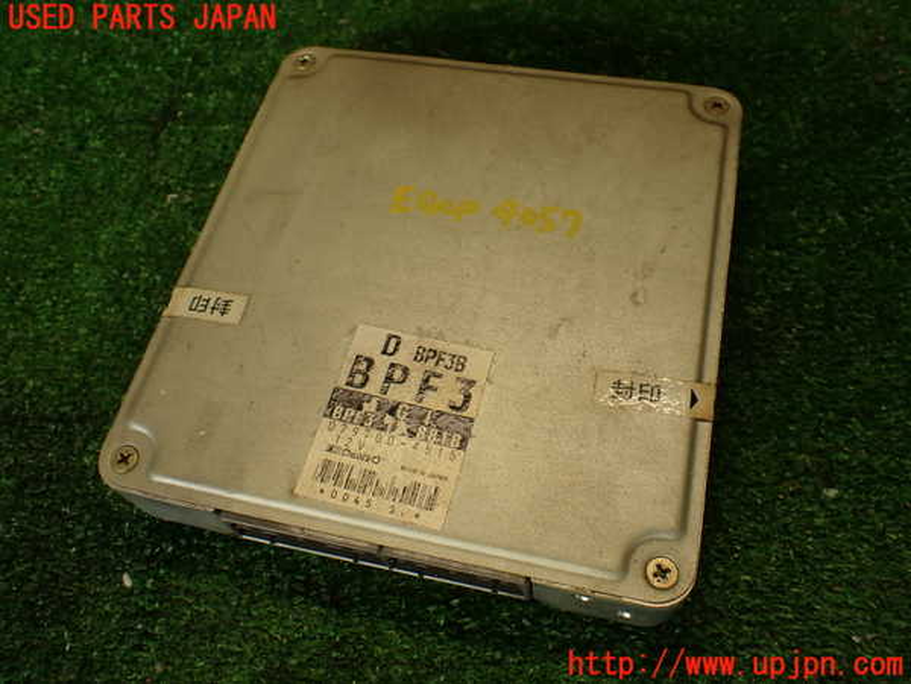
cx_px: 456
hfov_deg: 60.0
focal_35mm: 30
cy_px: 342
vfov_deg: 46.8
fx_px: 790
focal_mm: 5.4
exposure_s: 1/60
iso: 125
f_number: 2.3
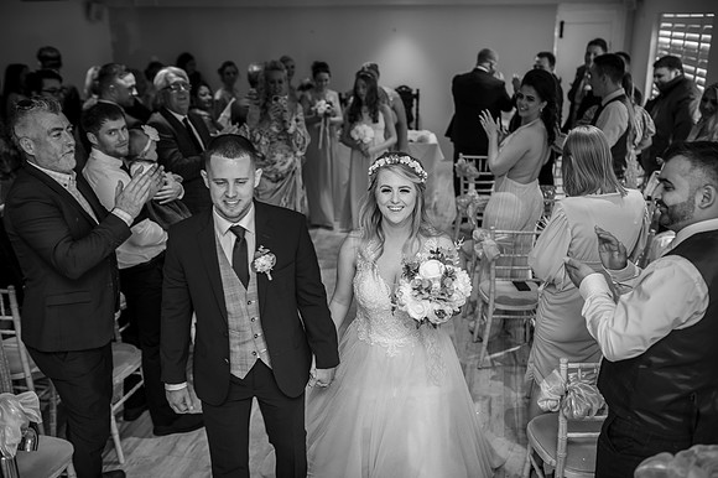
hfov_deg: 54.5
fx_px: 698
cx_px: 359
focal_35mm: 35
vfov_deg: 37.8
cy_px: 239
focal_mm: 35
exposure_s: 1/100
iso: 200
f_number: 2.5
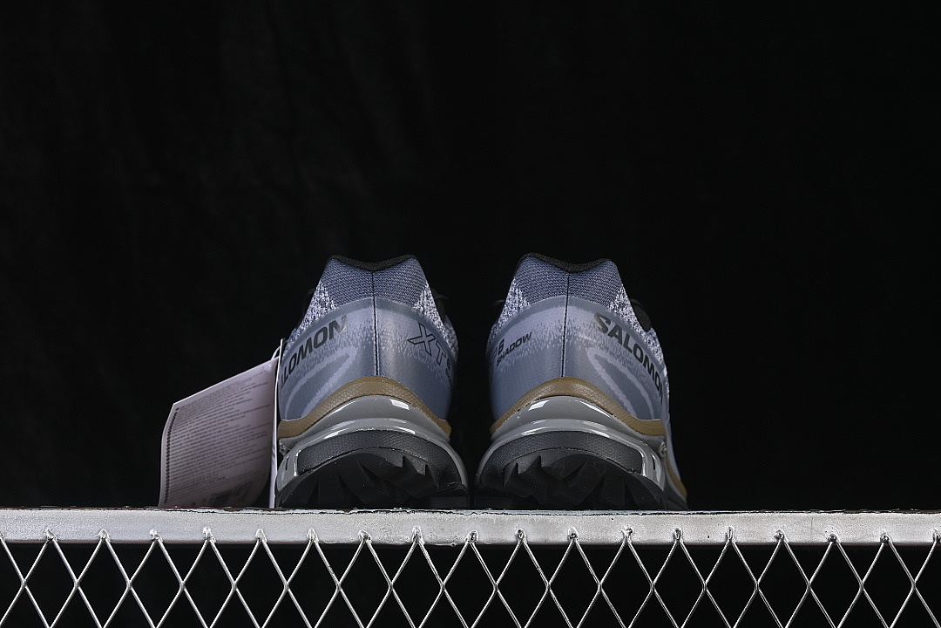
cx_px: 470
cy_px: 314
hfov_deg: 27.0
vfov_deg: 18.2
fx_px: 1960
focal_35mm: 75
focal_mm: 50
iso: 160
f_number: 7.1
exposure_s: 1/60
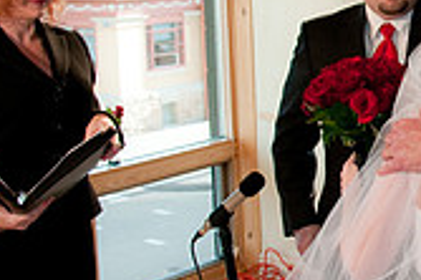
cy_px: 69
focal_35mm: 104
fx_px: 1215
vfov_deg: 13.1
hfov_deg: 18.8
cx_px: 471
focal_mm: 20
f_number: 4.5
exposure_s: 1/160
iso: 400
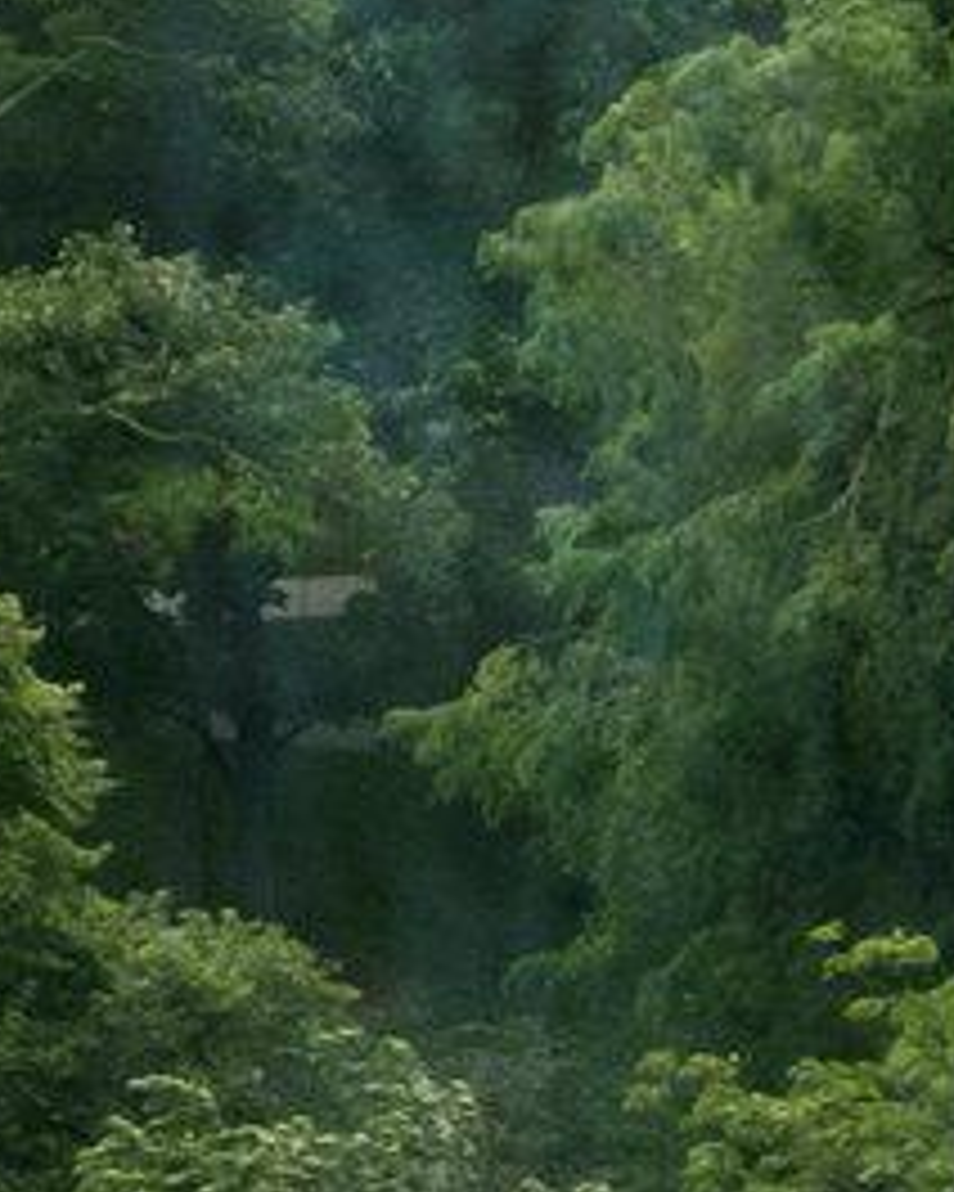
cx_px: -2592
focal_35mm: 239
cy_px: -1487
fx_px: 8435
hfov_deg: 5.7
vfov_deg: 7.6
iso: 250
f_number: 8
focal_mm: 21.9
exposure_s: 1/110
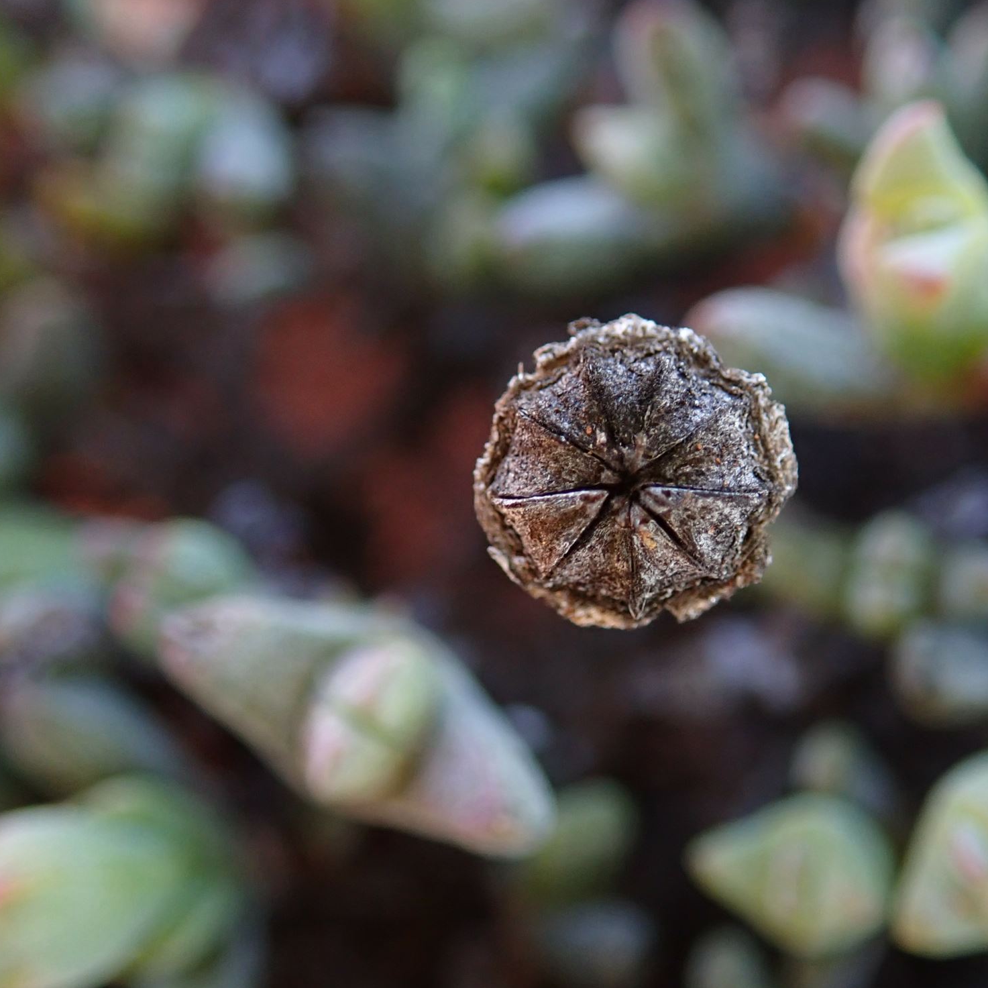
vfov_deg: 40.0
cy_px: 500
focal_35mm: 42
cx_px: 652
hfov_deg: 39.6
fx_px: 1356
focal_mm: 6.42
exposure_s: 1/125
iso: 320
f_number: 2.6
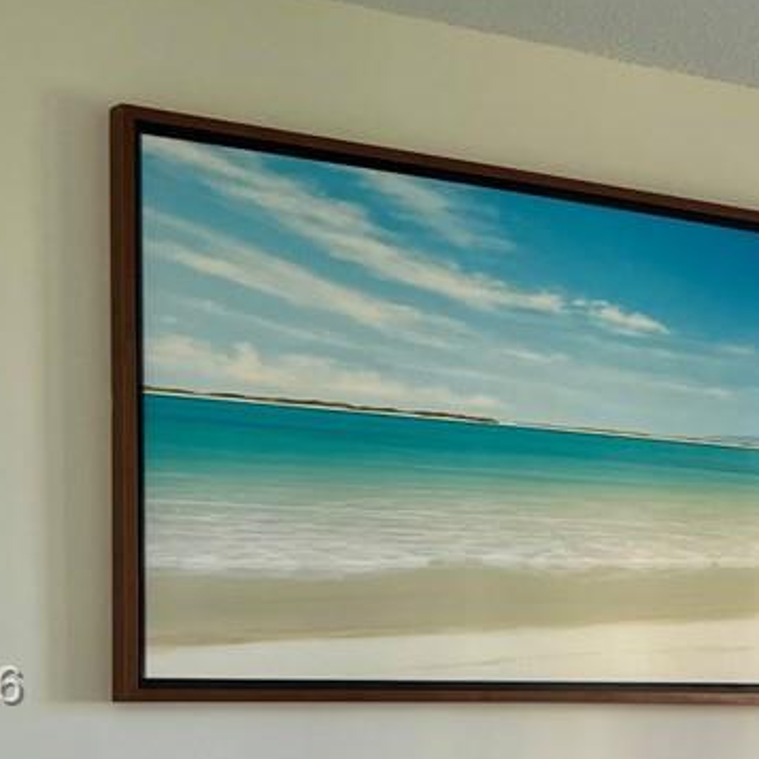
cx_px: 1061
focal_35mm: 103
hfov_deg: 15.8
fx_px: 2555
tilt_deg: -0.9
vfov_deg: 16.7
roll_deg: -0.5
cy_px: 689
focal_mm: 5.7
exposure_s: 1/206
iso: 40
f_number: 1.5
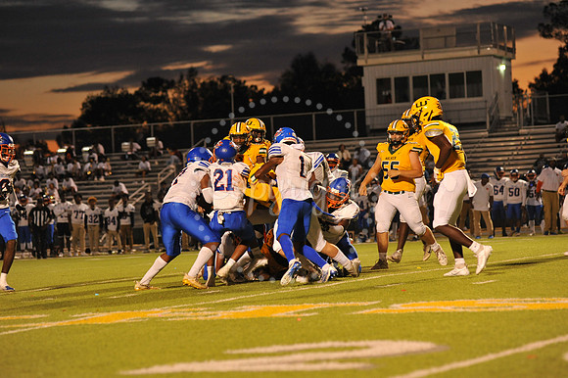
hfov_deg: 15.2
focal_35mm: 135
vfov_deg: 10.1
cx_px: 284
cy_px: 189
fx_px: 2129
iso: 2000
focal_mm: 135
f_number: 4
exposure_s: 1/250
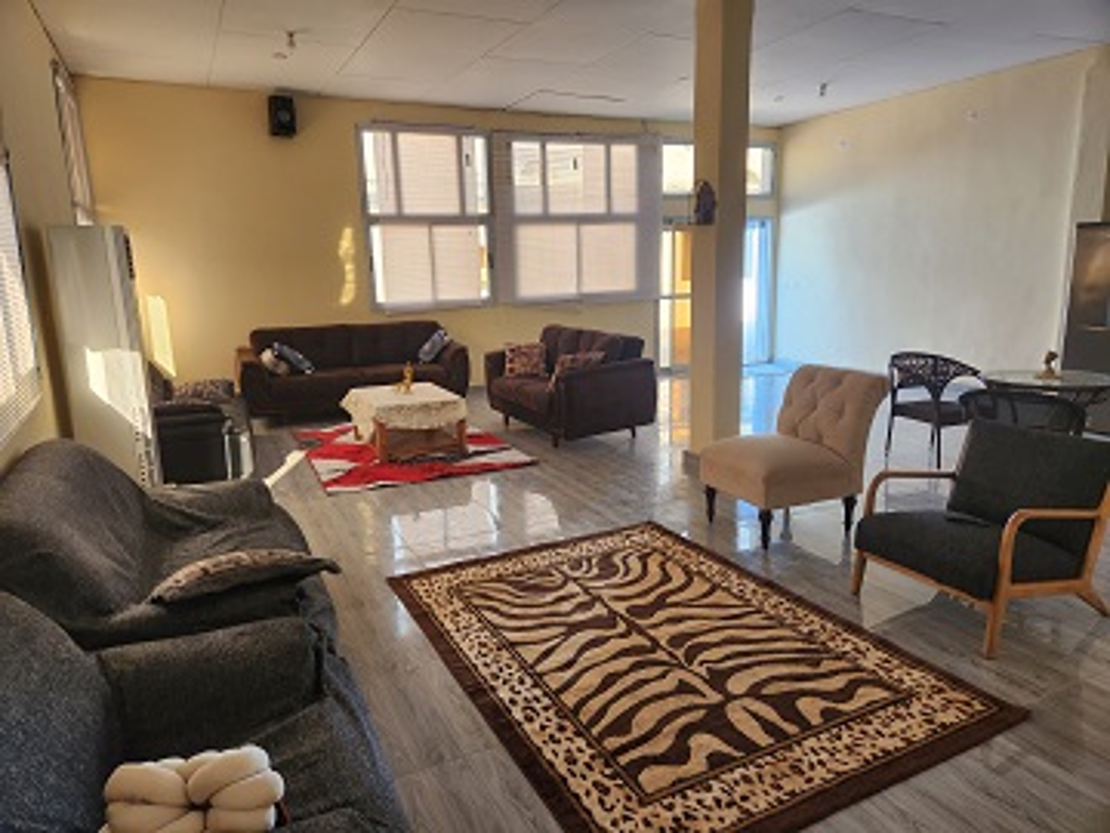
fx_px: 738
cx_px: 555
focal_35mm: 23
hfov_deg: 73.9
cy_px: 416
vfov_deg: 58.9
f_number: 1.8
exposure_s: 1/180
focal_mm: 5.4
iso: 160
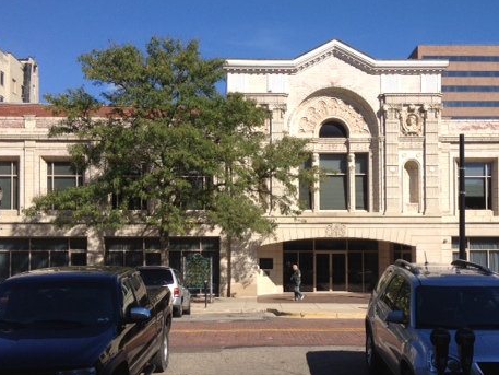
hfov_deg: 38.9
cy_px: 241
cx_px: 273
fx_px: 707
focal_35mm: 49
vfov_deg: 29.5
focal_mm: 4.28
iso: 64
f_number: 2.4
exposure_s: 1/1623
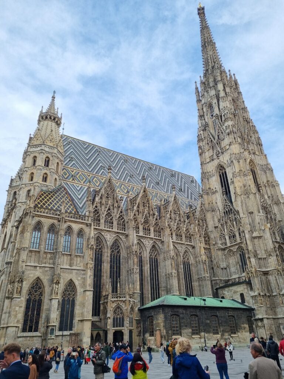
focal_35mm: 26
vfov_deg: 67.3
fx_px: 284
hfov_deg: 53.1
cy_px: 190
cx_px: 142
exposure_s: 1/1256
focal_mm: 5.4
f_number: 1.8
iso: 50
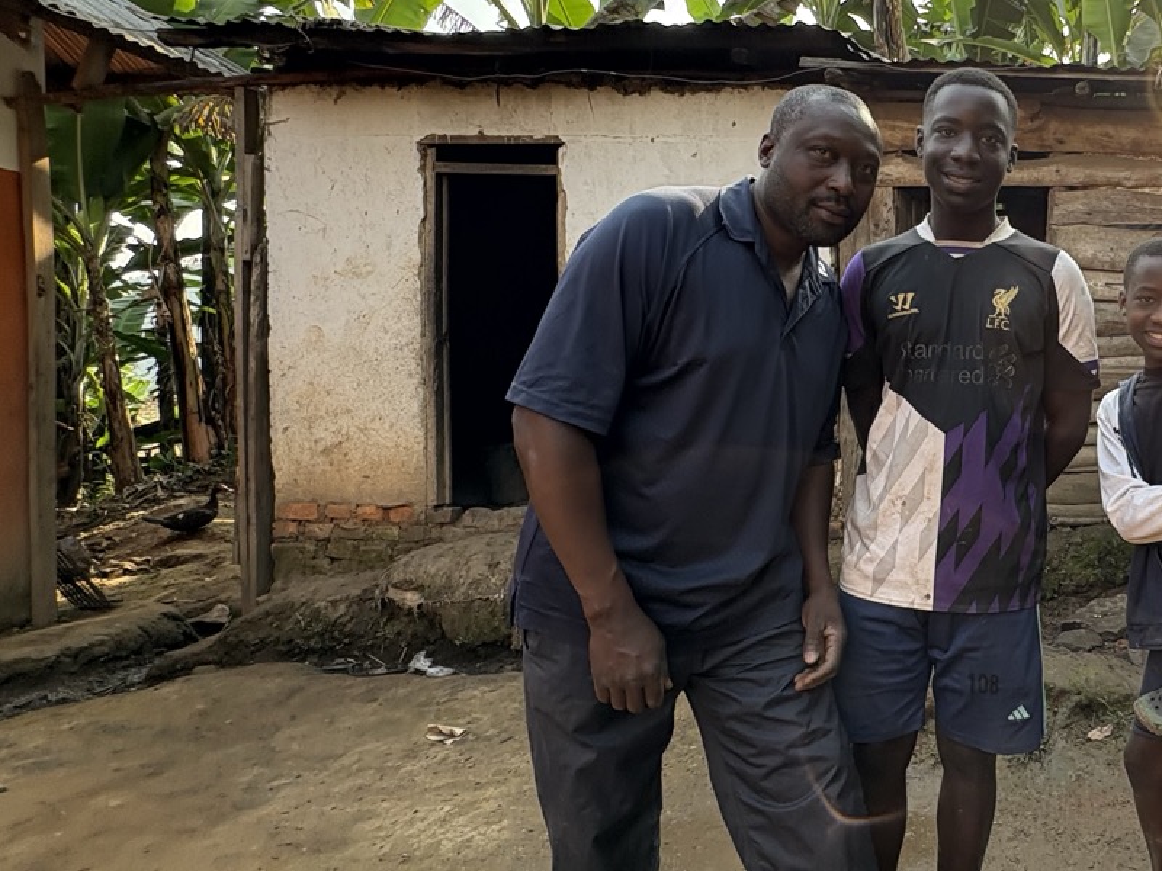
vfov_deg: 49.7
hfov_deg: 55.5
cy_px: 418
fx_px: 940
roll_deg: -0.4
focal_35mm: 28
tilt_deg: -2.7
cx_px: 1034
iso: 64
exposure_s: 1/182
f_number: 2.2
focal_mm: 2.22
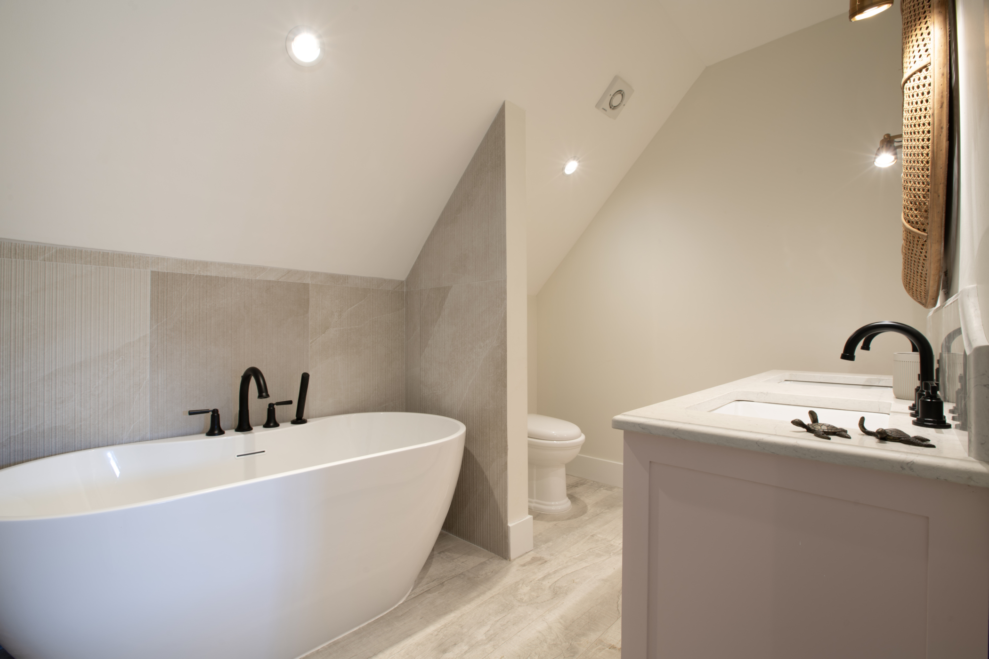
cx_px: 494
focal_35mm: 16
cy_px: 330
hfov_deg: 96.7
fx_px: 440
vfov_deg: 73.8
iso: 50
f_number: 11
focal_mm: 16
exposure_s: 1.3
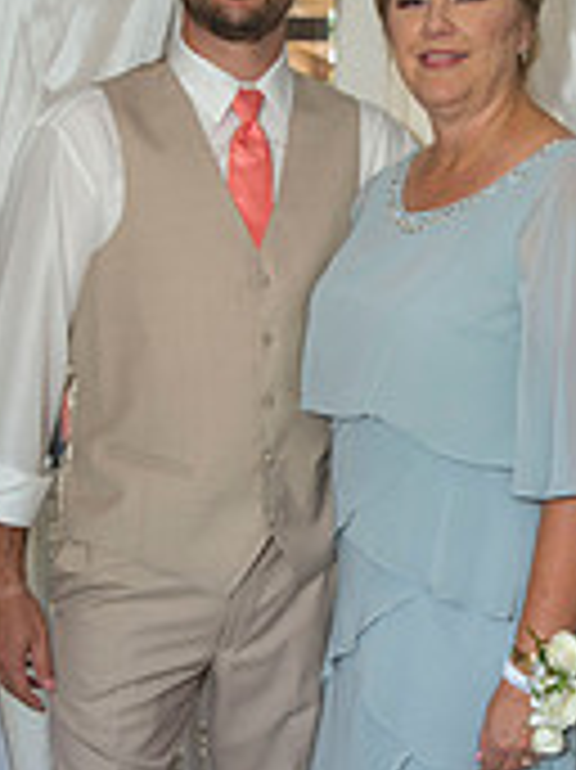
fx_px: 1688
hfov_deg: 19.3
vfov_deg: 25.5
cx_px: 385
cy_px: 531
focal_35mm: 76
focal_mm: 30
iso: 200
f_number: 3.2
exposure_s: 1/60
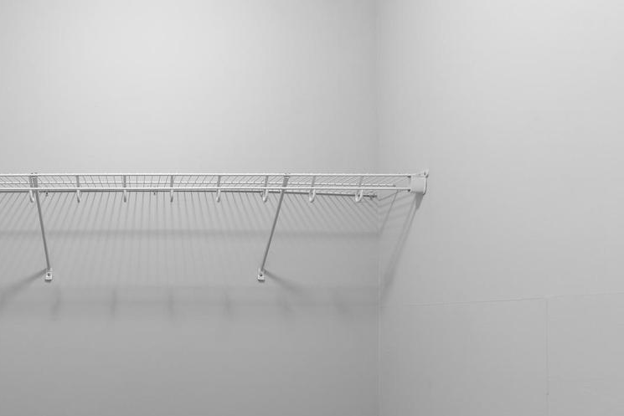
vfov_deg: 43.5
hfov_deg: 59.5
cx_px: 142
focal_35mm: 29
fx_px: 503
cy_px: 315
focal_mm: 10
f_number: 9
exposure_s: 1.3
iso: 100
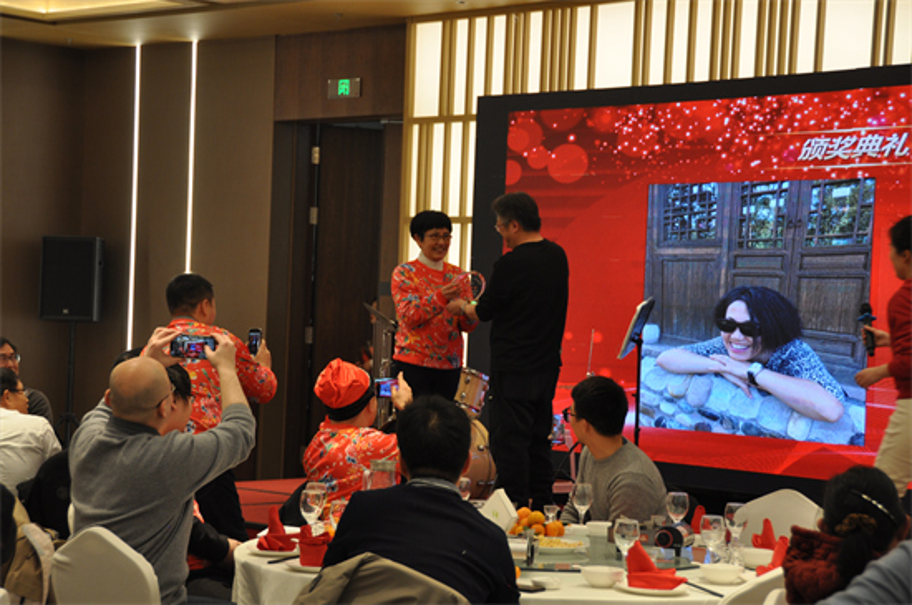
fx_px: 2087
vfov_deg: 16.5
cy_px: 302
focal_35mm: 82
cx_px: 456
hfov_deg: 24.7
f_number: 4.8
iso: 400
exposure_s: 1/60
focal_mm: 55
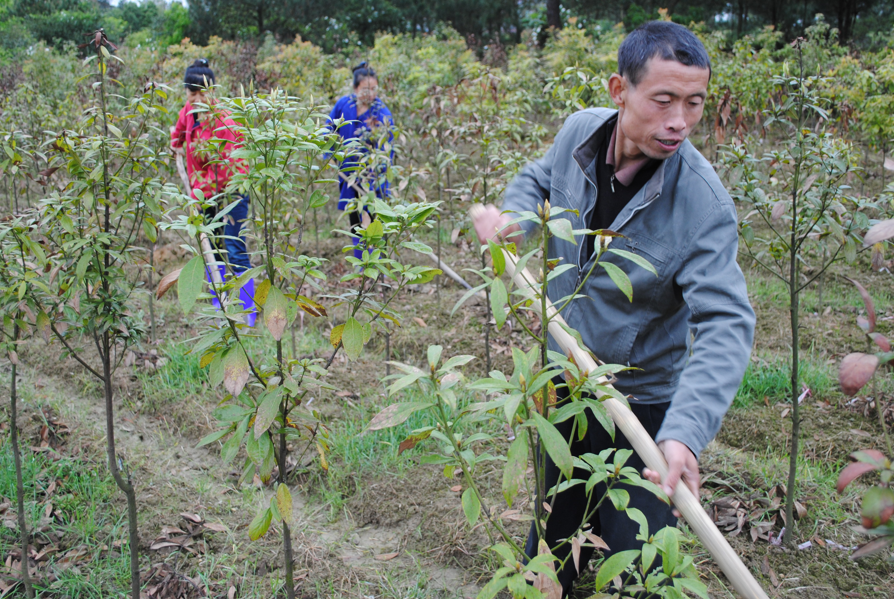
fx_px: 820
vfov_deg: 40.0
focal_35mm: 33
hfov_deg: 57.2
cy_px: 274
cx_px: 459
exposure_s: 1/80
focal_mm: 20
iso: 200
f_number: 4.5
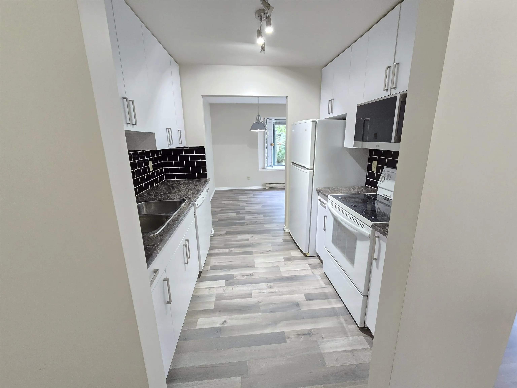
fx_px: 194
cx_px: 258
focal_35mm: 13
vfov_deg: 89.9
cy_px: 194
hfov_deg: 106.2
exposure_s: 1/60
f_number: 2.2
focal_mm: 2.2
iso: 400
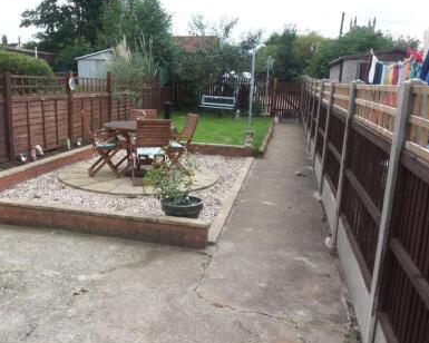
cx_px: 182
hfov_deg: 52.6
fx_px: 432
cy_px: 174
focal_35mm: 34
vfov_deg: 43.4
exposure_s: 1/125
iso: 50
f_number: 5.6
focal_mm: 3.8
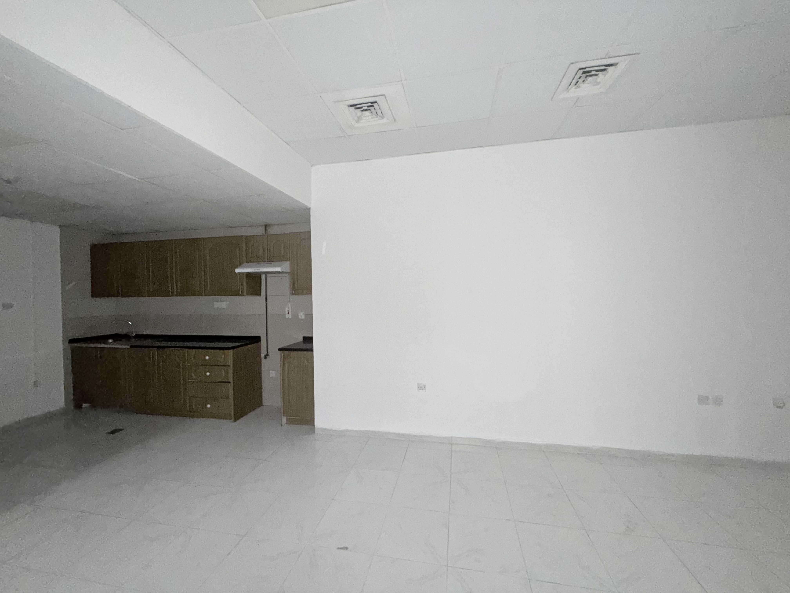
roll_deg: +0.8
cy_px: 296
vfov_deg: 85.7
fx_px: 320
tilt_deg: -0.2
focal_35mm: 14
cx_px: 395
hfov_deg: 102.1
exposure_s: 1/25
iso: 200
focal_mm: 2.22
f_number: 2.2
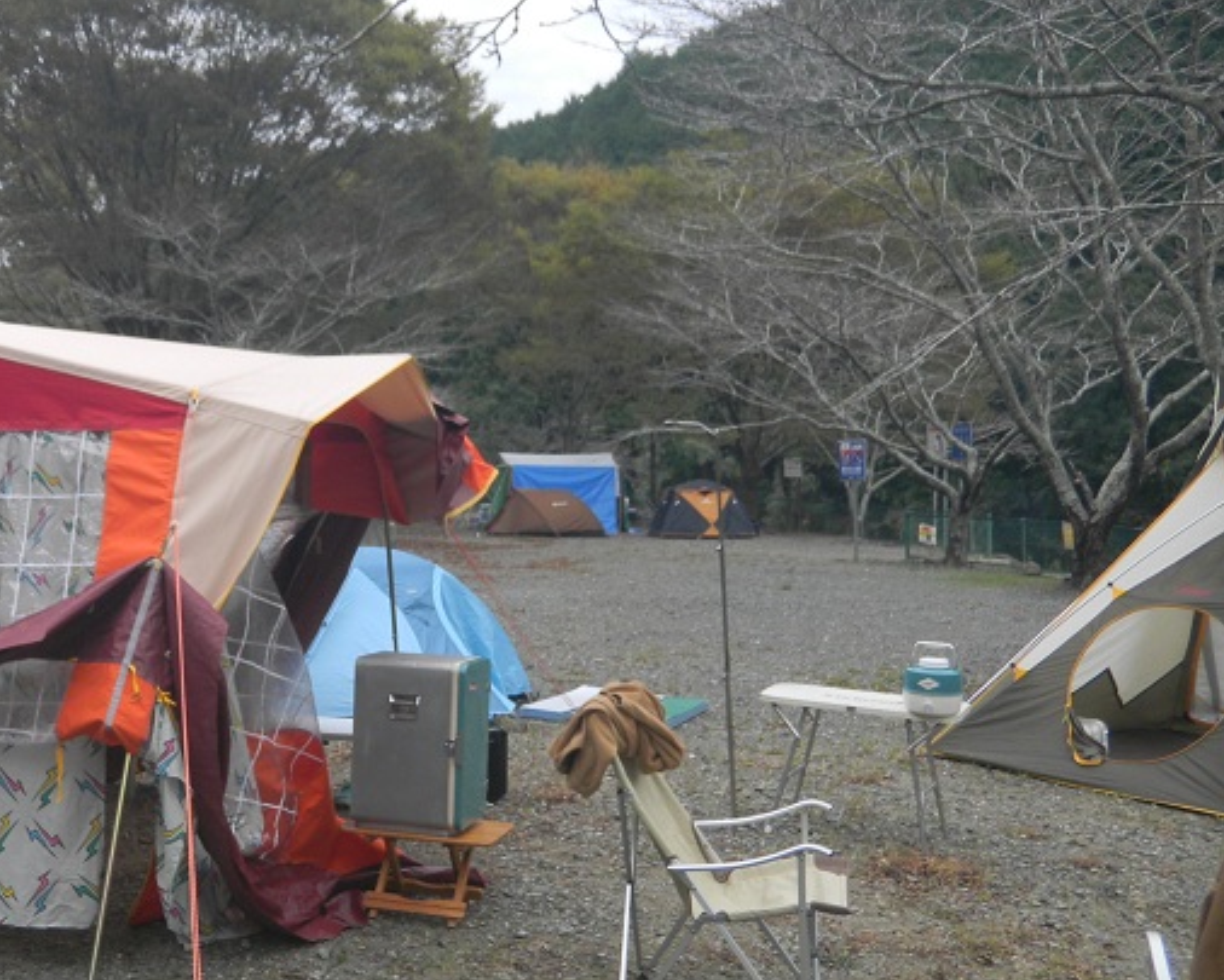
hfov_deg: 43.1
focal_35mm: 42
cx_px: 389
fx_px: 1522
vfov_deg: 35.7
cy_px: 508
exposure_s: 1/187
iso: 80
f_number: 3.9
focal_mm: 5
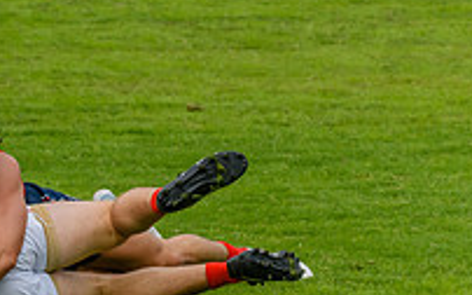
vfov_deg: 2.4
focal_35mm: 542
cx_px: -109
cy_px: 36
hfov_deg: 3.9
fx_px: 6968
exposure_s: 1/2500
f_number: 7.1
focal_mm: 170
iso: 800
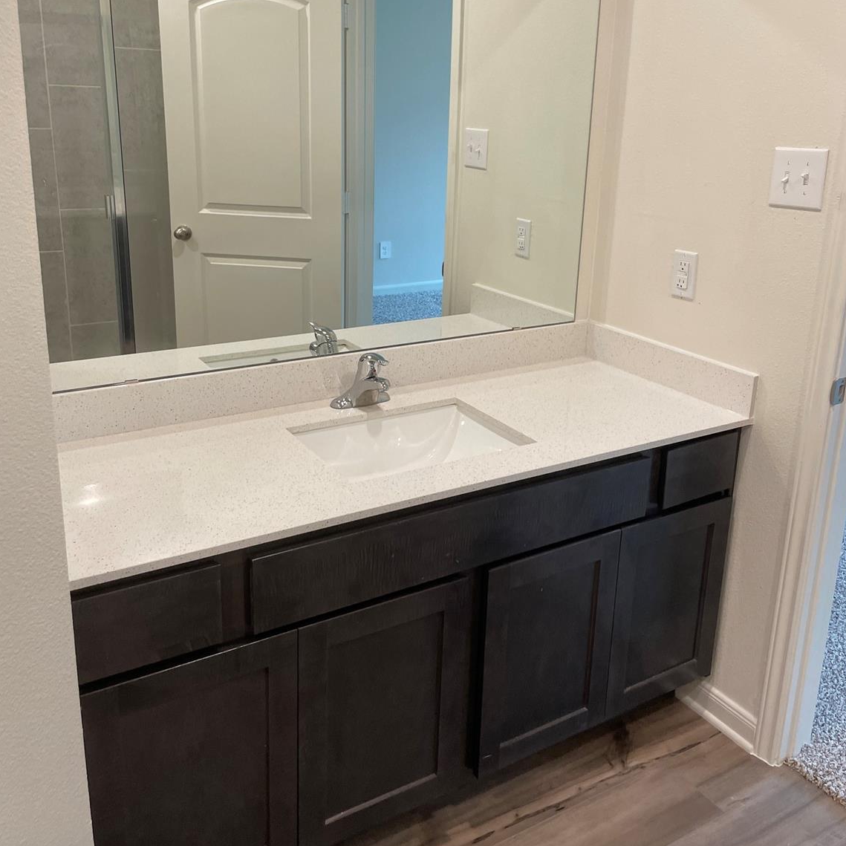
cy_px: 330
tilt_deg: -12.7
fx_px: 857
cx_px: 424
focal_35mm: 31
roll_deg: -1.5
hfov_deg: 52.5
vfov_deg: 52.1
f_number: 1.6
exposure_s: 1/120
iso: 125
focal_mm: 4.2
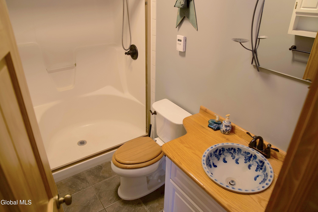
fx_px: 221
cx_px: 159
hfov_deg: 71.5
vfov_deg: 51.3
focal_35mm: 25
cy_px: 106
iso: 320
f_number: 2.8
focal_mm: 25
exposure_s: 1/50
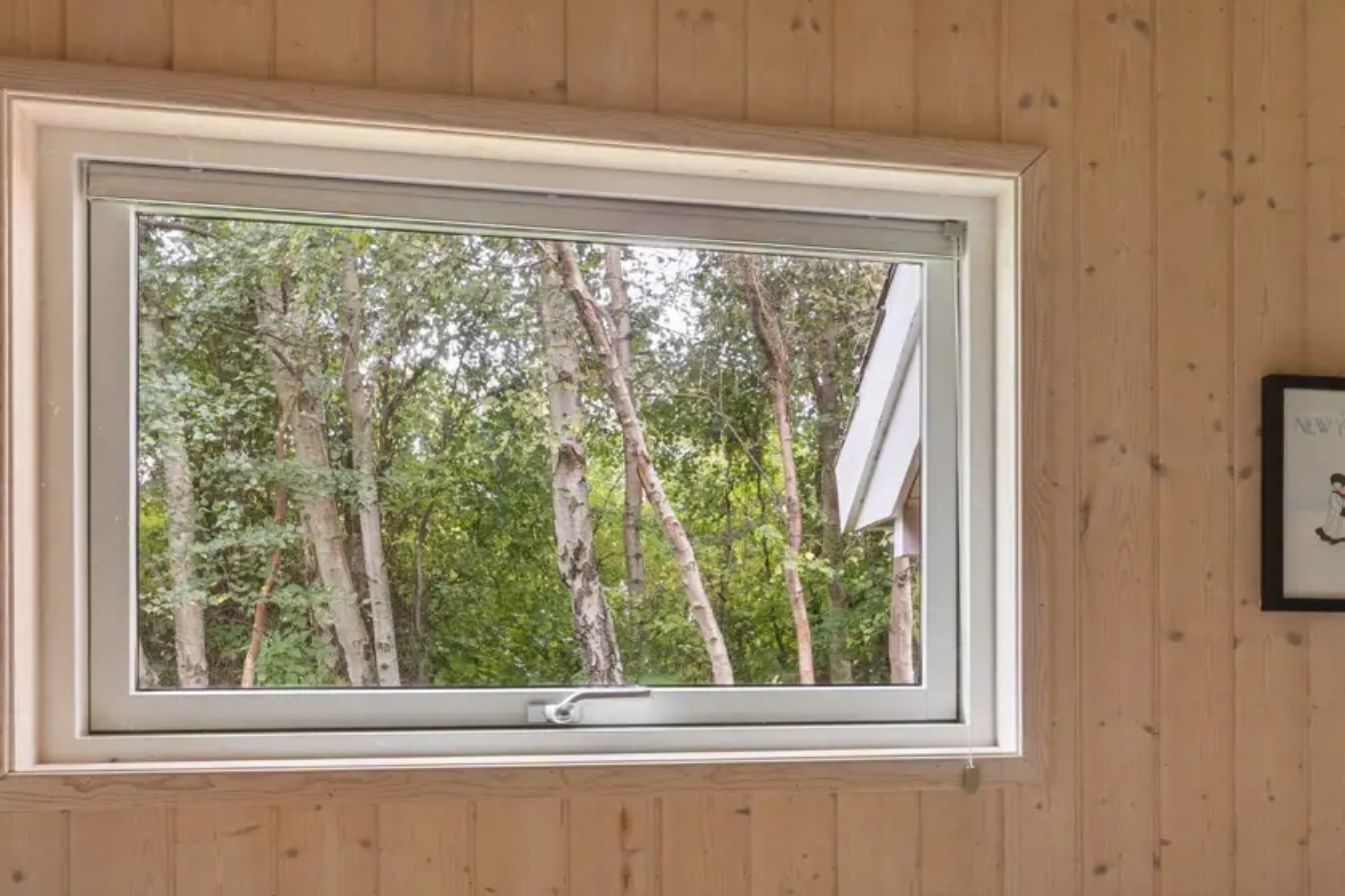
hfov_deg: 39.7
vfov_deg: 27.8
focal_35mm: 48
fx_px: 1793
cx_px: 1052
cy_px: 629
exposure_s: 1/13
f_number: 8
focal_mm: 14
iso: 200
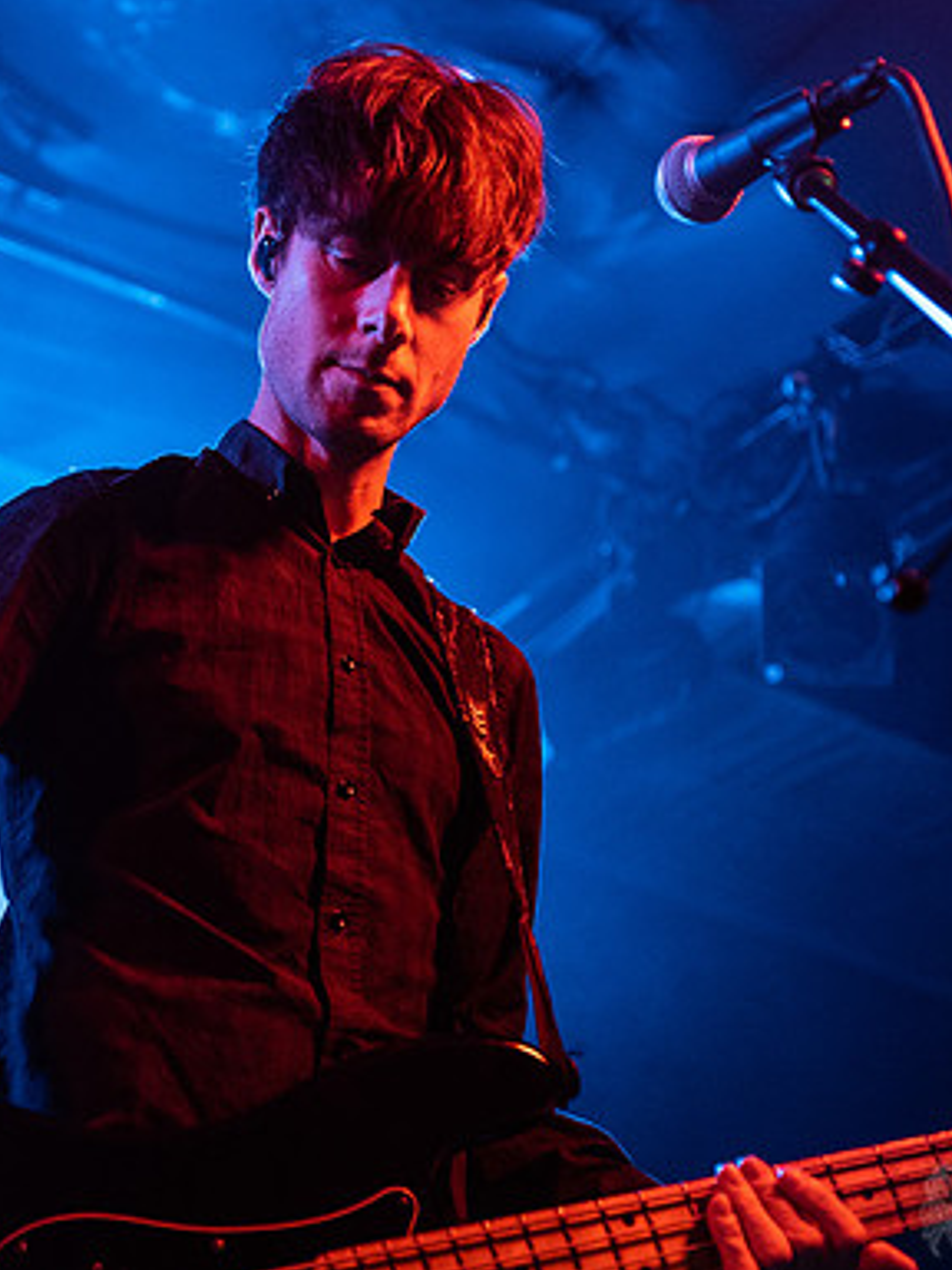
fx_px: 2640
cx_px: 233
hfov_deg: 20.3
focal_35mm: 72
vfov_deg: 27.0
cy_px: 556
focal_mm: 44
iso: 2000
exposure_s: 1/250
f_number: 2.8
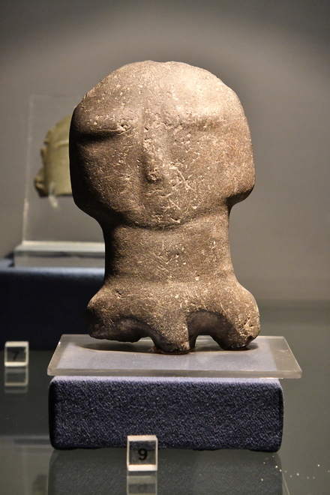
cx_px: 165
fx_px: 1444
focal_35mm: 105
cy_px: 248
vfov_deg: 19.5
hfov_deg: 13.0
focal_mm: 70
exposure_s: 1/400
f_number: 10
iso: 6400
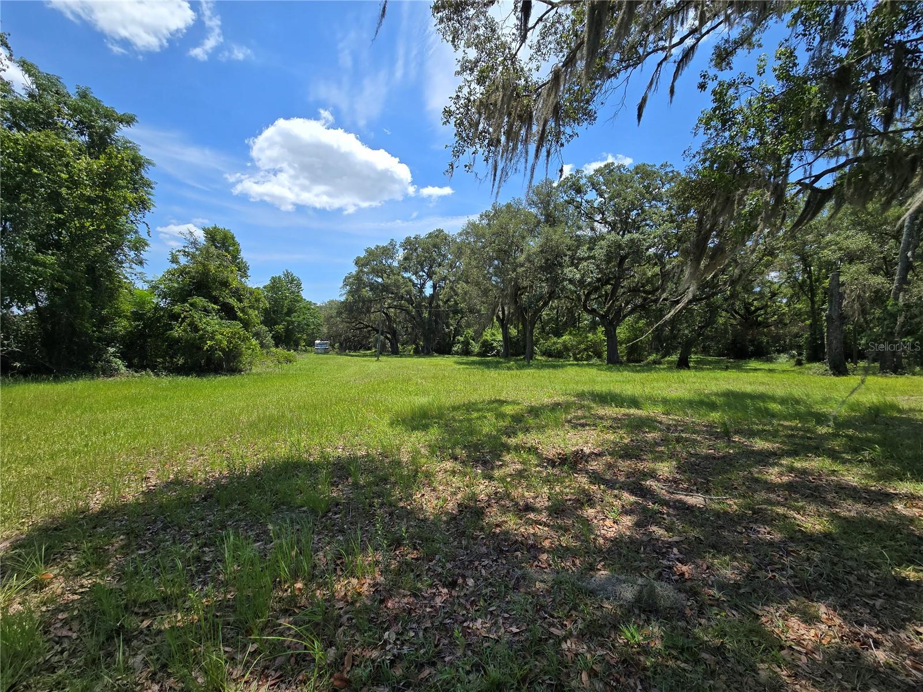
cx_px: 462
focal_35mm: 13
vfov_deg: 89.9
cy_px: 346
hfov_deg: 106.2
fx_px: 347
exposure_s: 1/2021
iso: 50
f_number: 2.2
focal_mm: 2.2
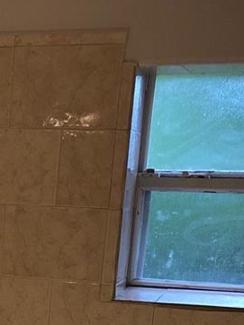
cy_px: 523
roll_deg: -1.5
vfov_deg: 18.1
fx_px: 874
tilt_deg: -19.8
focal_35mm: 93
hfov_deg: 15.2
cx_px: -69
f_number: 1.8
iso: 32
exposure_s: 1/30
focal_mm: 3.99
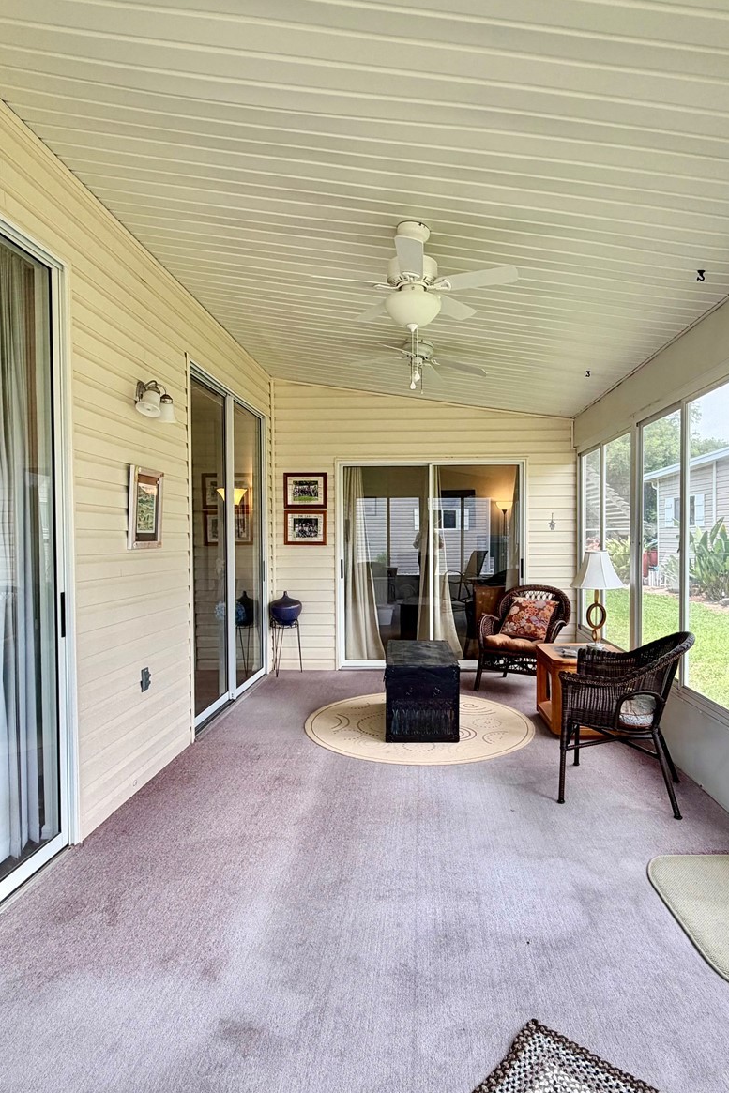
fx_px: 607
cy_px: 547
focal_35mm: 20
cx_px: 418
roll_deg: -0.1
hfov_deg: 61.7
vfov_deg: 84.0
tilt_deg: -1.4
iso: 50
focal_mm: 2.22
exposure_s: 1/154
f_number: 2.2
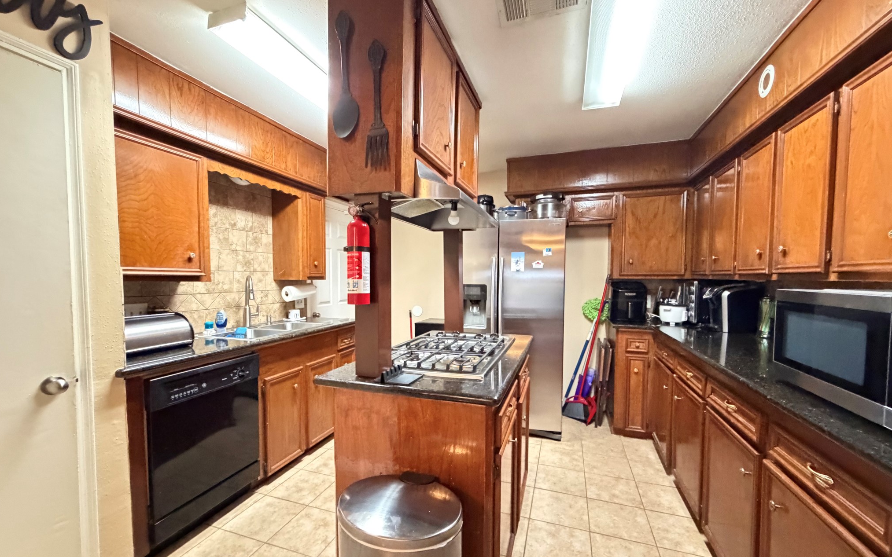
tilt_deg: -2.3
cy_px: 295
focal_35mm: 15
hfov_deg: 101.5
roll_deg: +0.6
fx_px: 365
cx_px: 445
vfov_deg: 74.7
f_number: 2.2
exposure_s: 1/30
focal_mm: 2.22
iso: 2500
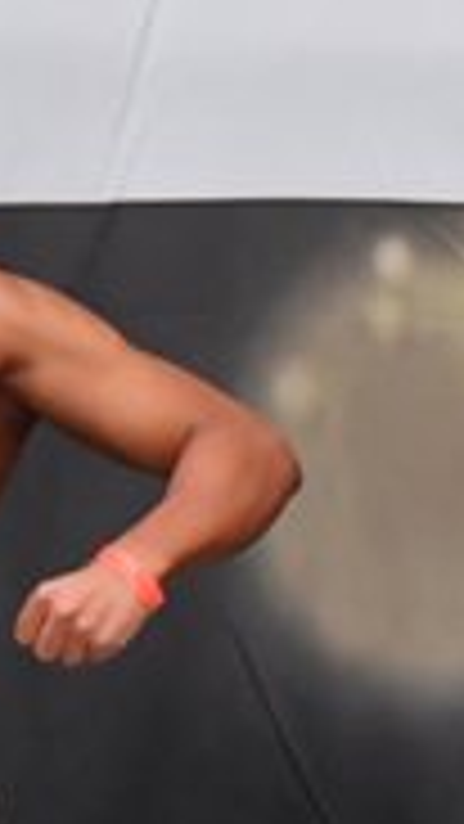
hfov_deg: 1.2
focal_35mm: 1000
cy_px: 937
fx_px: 21863
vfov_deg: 2.2
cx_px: 1223
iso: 5000
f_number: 5.6
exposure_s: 1/400
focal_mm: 150
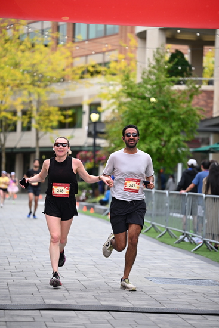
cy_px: 164
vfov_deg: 17.1
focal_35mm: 120
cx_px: 110
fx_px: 1094
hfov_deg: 11.4
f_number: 2.8
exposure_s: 1/2000
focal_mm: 120
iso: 640
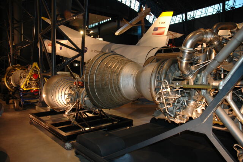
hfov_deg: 67.4
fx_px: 182
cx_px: 122
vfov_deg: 47.8
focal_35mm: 27
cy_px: 81
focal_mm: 18
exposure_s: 1/20
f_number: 3.5
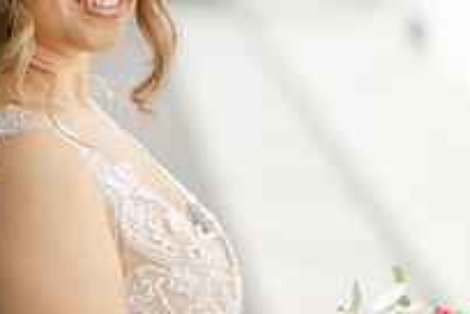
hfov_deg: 8.5
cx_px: 46
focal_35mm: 242
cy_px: 188
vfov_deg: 5.7
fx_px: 3159
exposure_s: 1/3200
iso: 80
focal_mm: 85
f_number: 1.8
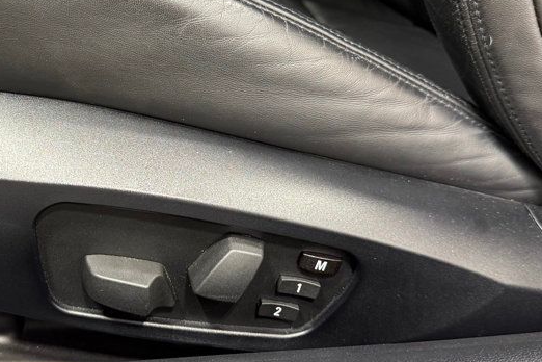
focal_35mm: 49
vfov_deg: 27.5
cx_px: 162
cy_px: 171
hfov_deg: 39.6
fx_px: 738
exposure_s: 1/60
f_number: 1.78
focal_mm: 6.76
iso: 320
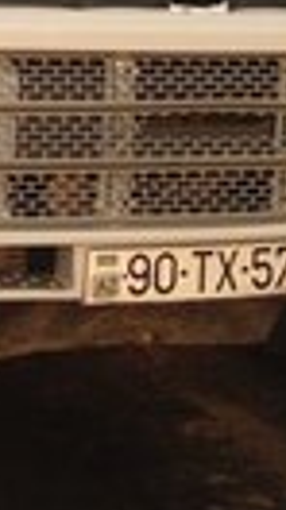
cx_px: 8
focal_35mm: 135
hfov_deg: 8.9
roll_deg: -1.9
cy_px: -325
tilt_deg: +6.2
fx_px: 1825
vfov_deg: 14.5
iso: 50
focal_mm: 4.12
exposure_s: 1/1130
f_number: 2.4
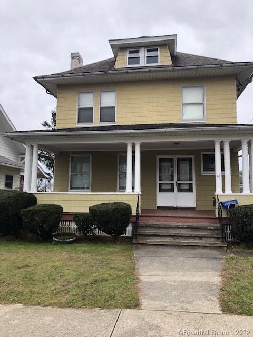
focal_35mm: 28
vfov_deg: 63.4
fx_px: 273
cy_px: 168
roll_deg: -0.1
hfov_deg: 49.7
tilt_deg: +7.4
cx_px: 126
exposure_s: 1/120
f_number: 1.8
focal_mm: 3.99
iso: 25
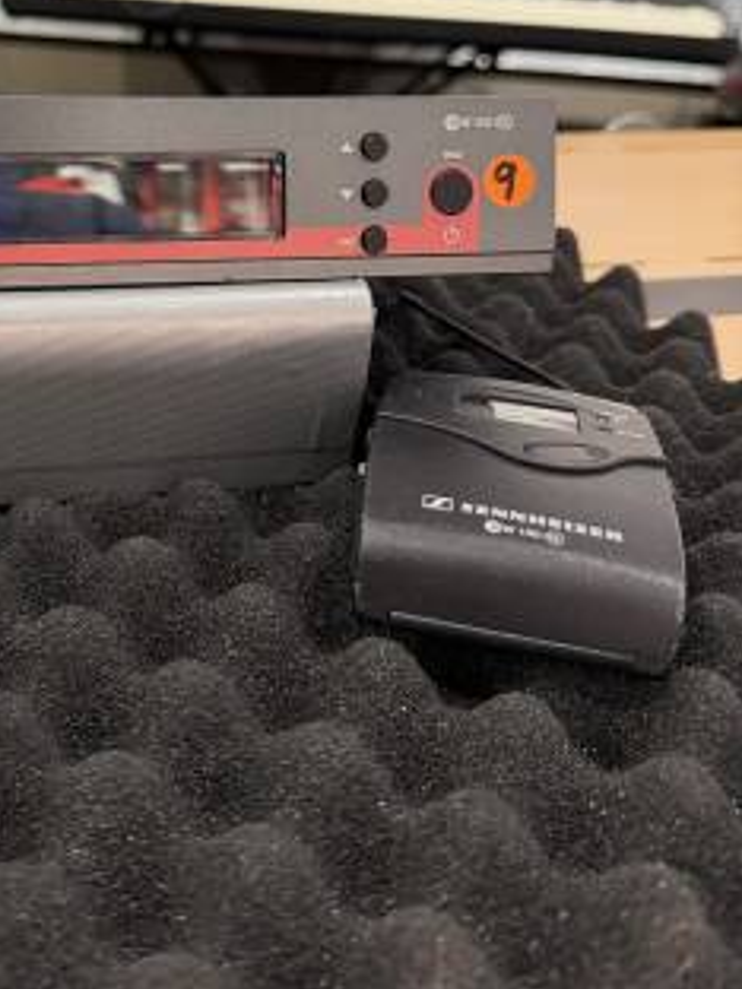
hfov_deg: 34.6
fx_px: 1143
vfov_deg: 45.5
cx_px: 127
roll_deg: -3.2
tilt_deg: -23.3
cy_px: 269
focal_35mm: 40
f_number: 1.78
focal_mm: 6.76
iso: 400
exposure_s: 1/120
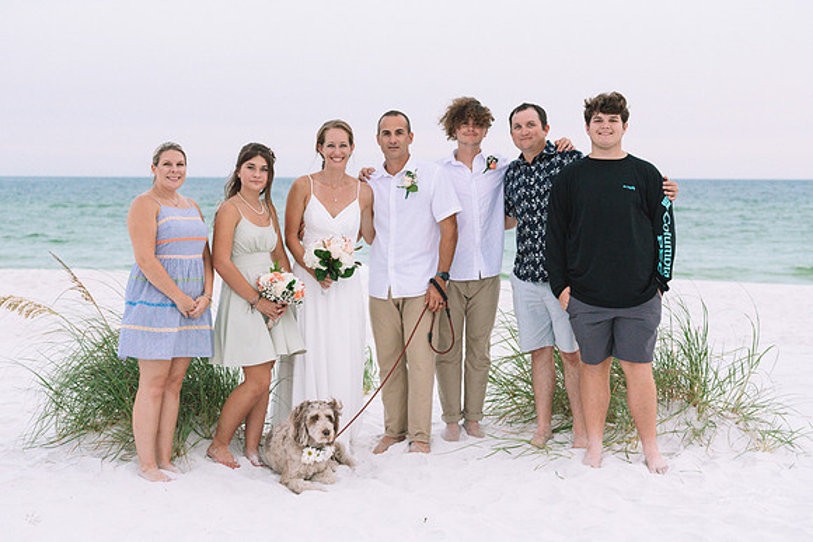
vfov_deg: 19.5
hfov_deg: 28.8
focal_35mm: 70
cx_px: 406
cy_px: 271
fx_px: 1581
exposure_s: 1/1600
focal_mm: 70
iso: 2500
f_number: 5
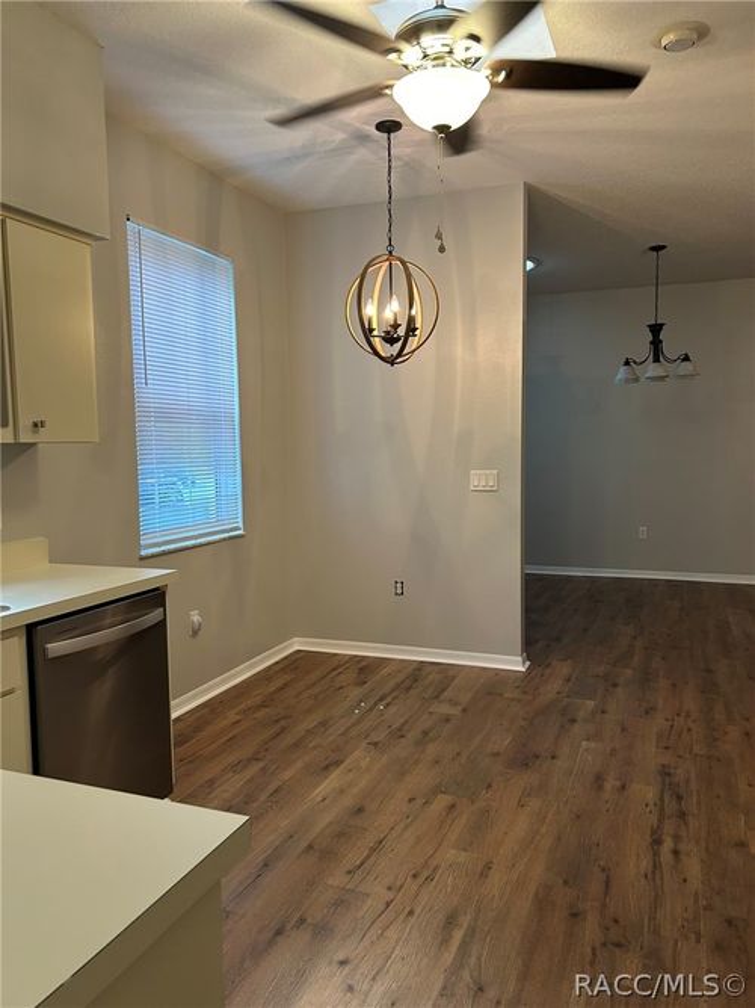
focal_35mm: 26
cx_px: 378
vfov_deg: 67.3
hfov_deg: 53.0
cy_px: 504
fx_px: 756
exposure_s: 1/60
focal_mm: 5.7
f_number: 1.5
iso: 160
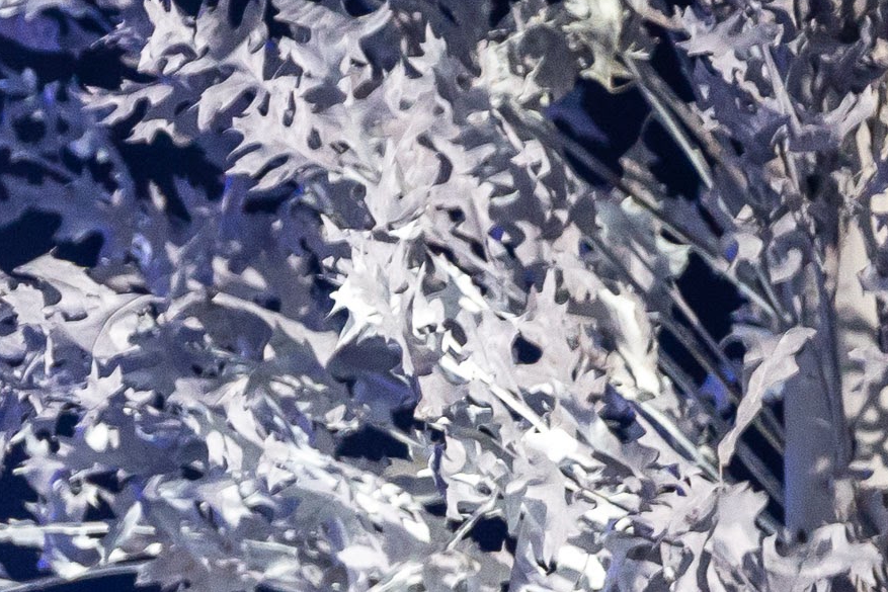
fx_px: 31206
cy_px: 458
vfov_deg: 1.1
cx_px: -962
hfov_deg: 1.6
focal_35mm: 1265
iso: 1600
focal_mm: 200
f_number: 2.8
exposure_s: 1/160
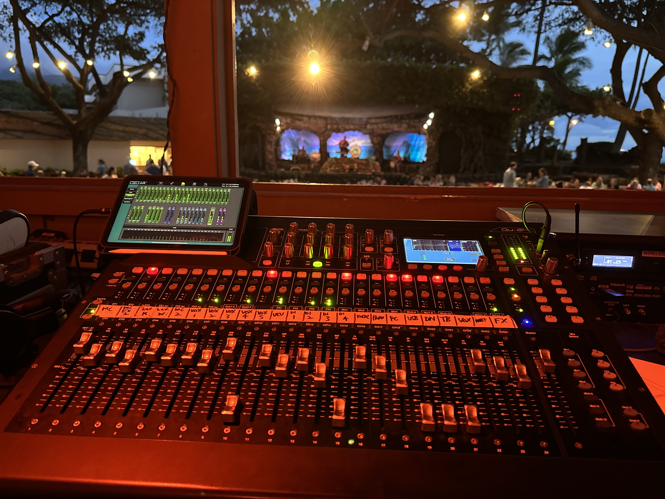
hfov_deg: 71.6
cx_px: 332
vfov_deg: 56.8
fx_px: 461
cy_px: 250
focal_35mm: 24
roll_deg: -1.0
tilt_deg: -13.5
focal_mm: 6.86
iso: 1250
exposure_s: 1/30
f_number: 1.78
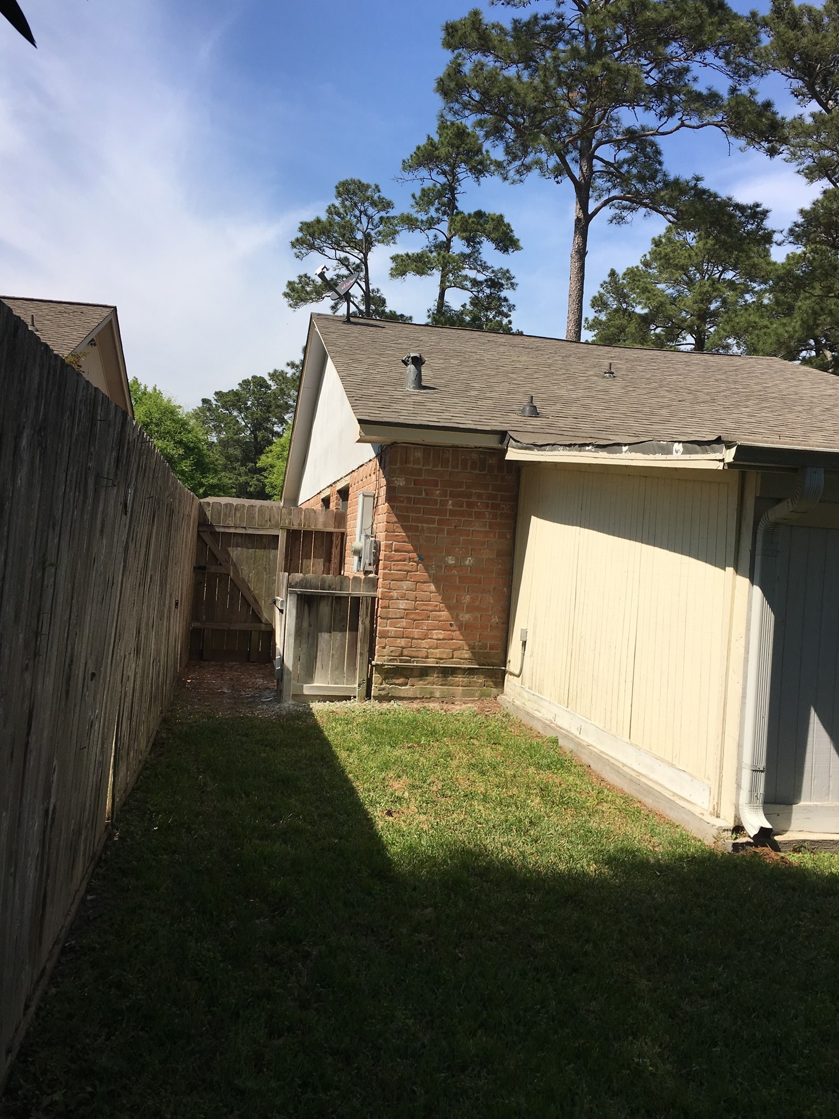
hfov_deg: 46.8
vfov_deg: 60.0
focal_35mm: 30
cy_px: 550
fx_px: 969
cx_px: 431
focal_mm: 4.15
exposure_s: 1/1876
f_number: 2.2
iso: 25
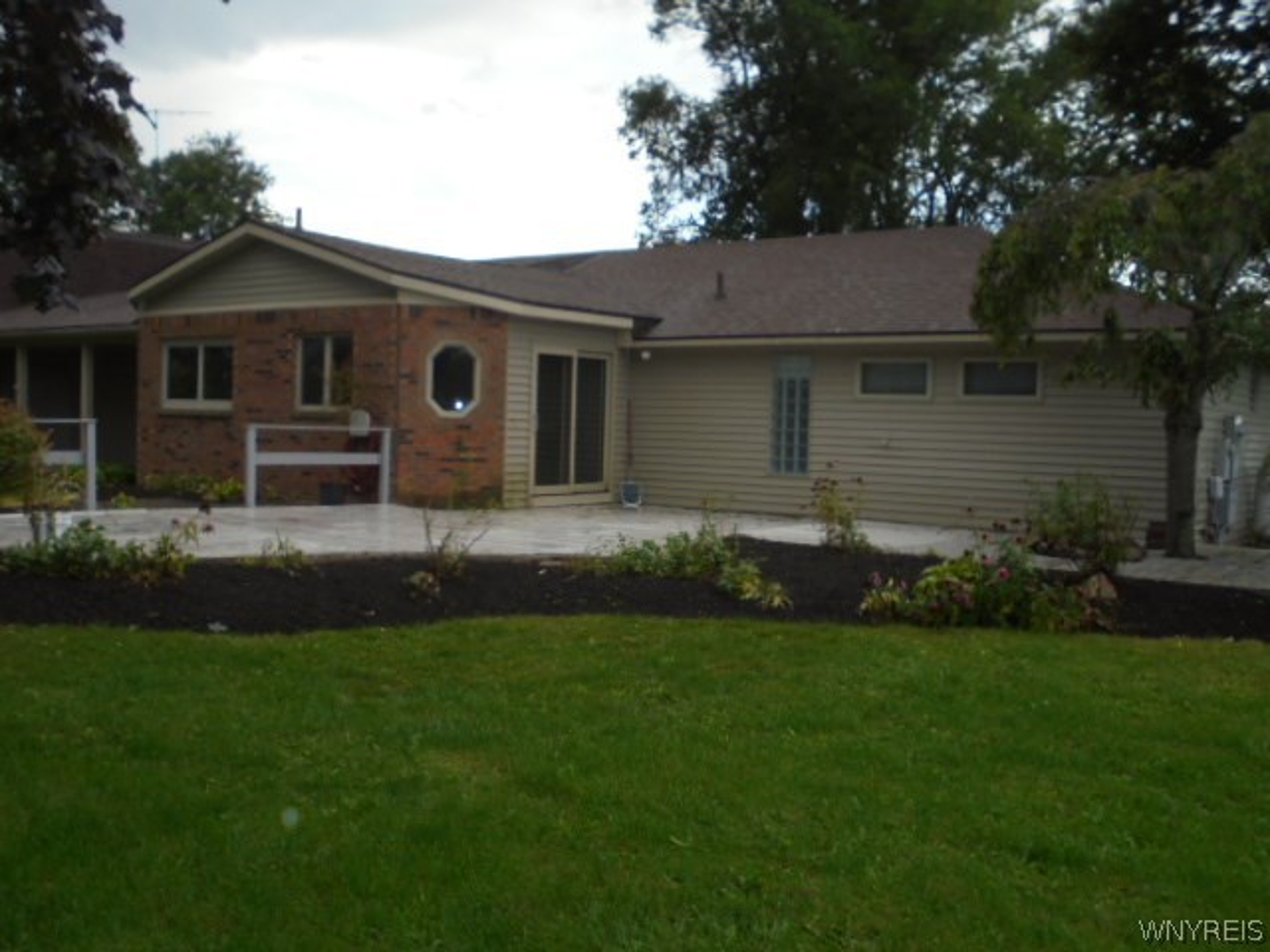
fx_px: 1247
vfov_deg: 41.8
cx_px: 635
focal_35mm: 34
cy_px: 476
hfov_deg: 54.0
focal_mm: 6.1
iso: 100
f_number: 4
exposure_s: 1/320
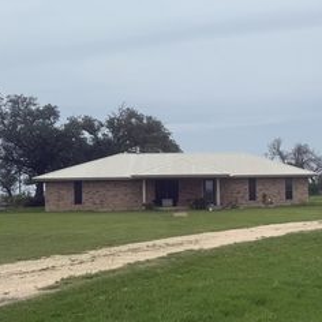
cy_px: 185
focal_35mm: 45
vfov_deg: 37.5
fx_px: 474
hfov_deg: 36.9
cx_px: 228
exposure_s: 1/8130
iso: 80
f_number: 1.78
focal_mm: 6.76
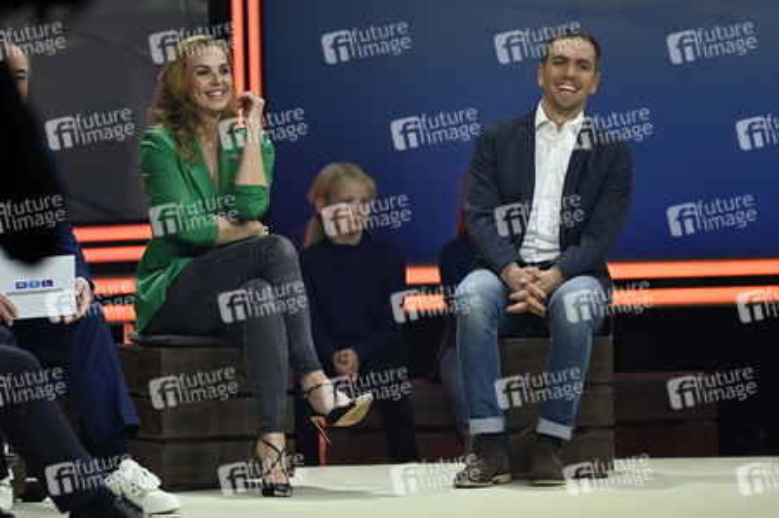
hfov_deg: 10.3
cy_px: 259
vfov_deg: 6.9
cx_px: 390
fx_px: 4324
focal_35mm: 200
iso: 1600
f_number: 2.8
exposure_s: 1/640
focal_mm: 200
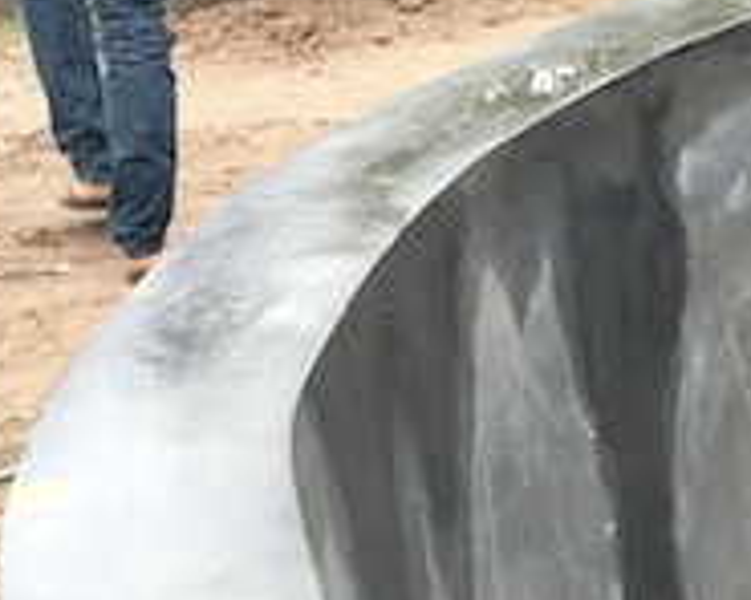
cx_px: 1295
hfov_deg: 15.7
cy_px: 643
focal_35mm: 107
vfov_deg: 14.1
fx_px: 2378
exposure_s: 1/120
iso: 32
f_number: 2.2
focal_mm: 4.15
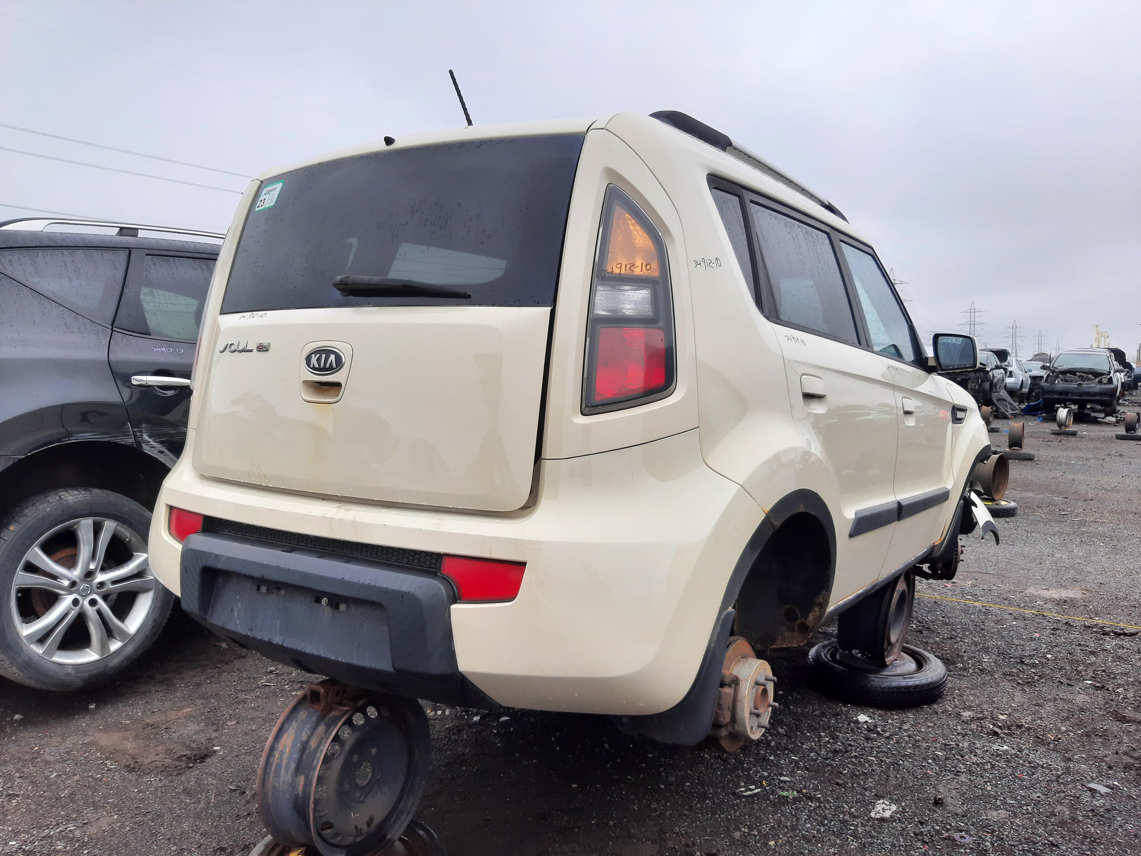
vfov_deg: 53.1
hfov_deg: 67.3
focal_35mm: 26
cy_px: 428
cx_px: 570
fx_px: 857
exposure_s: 1/329
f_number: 1.7
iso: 40
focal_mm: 3.92
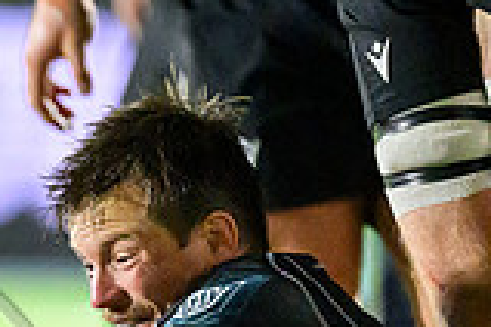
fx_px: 26021
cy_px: 557
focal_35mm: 1908
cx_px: -495
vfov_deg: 0.7
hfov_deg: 1.1
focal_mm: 400
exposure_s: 1/1250
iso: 8000
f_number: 3.2
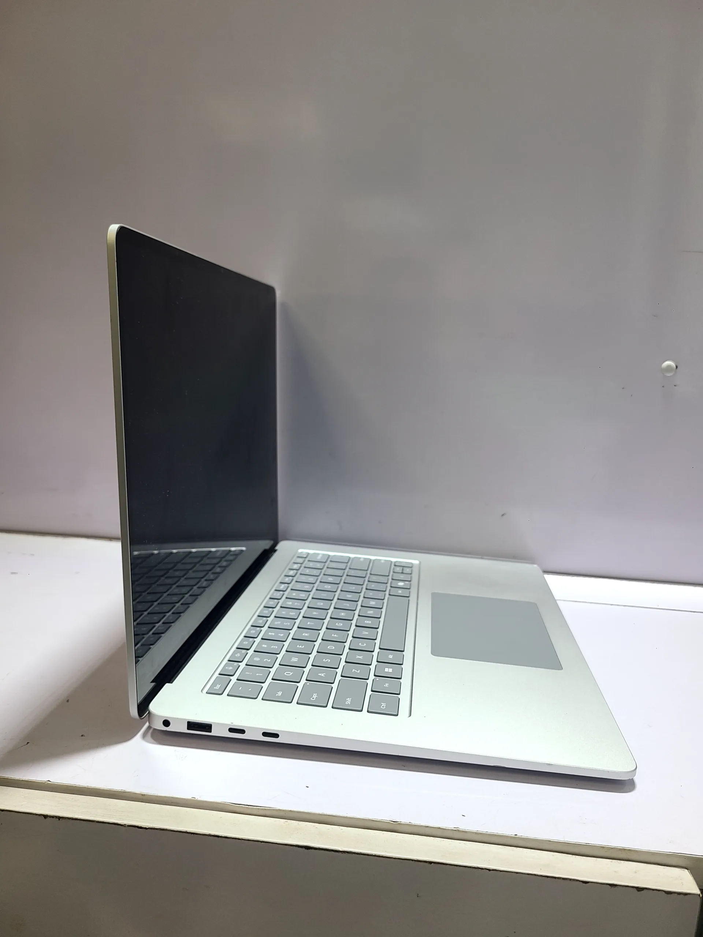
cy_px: 468
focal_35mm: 26
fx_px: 704
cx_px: 352
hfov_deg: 53.1
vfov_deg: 67.3
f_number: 1.8
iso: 50
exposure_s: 1/50
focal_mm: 5.4
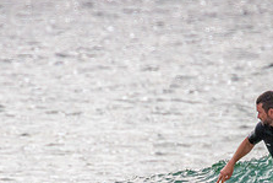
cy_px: 207
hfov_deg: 0.8
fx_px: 18750
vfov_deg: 0.6
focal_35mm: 2471
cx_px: 108
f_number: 11
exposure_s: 1/2000
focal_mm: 800
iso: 800
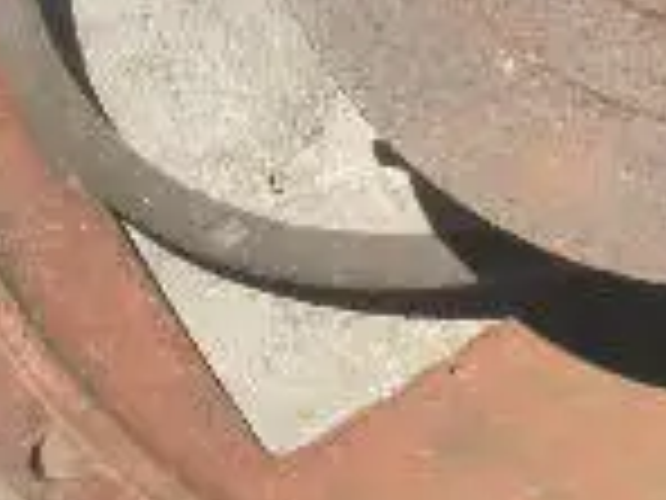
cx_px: 441
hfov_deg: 16.2
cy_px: -203
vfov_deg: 11.8
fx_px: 2328
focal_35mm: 121
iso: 64
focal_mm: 5
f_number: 8.5
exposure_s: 1/100
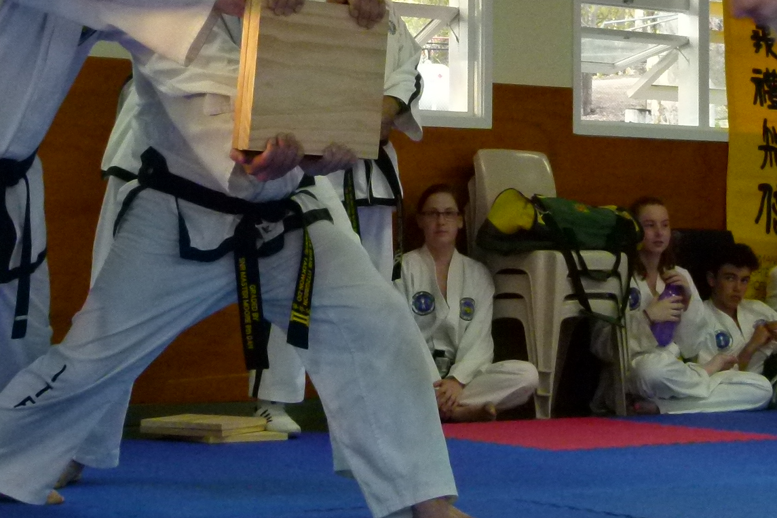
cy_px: 58
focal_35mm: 107
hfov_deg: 19.1
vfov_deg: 12.7
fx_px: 2309
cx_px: 432
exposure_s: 1/50
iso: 400
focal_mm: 8.3
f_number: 3.2
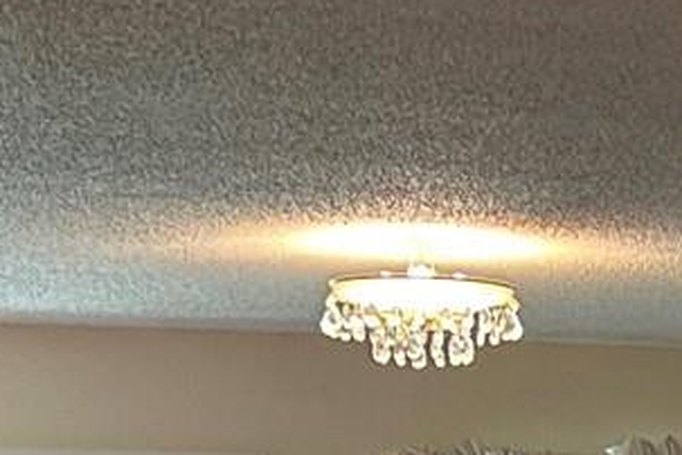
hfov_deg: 10.9
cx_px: 921
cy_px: 1002
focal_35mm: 183
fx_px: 3467
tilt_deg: -6.1
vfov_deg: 7.1
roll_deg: -0.3
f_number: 1.5
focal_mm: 5.7
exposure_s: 1/60
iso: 200
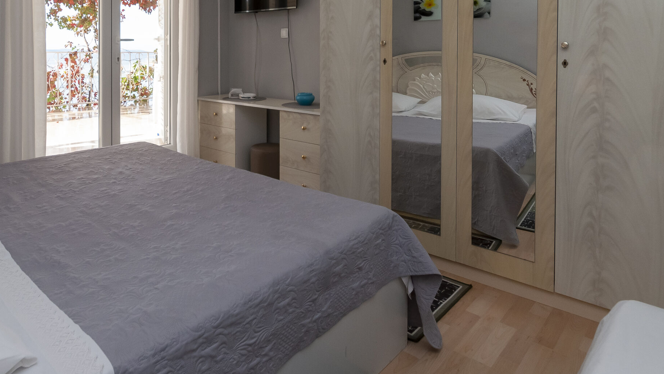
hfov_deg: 75.5
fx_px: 423
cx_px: 268
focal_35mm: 24
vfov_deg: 44.7
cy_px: 62
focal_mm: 10
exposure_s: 1/160
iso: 250
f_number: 6.3
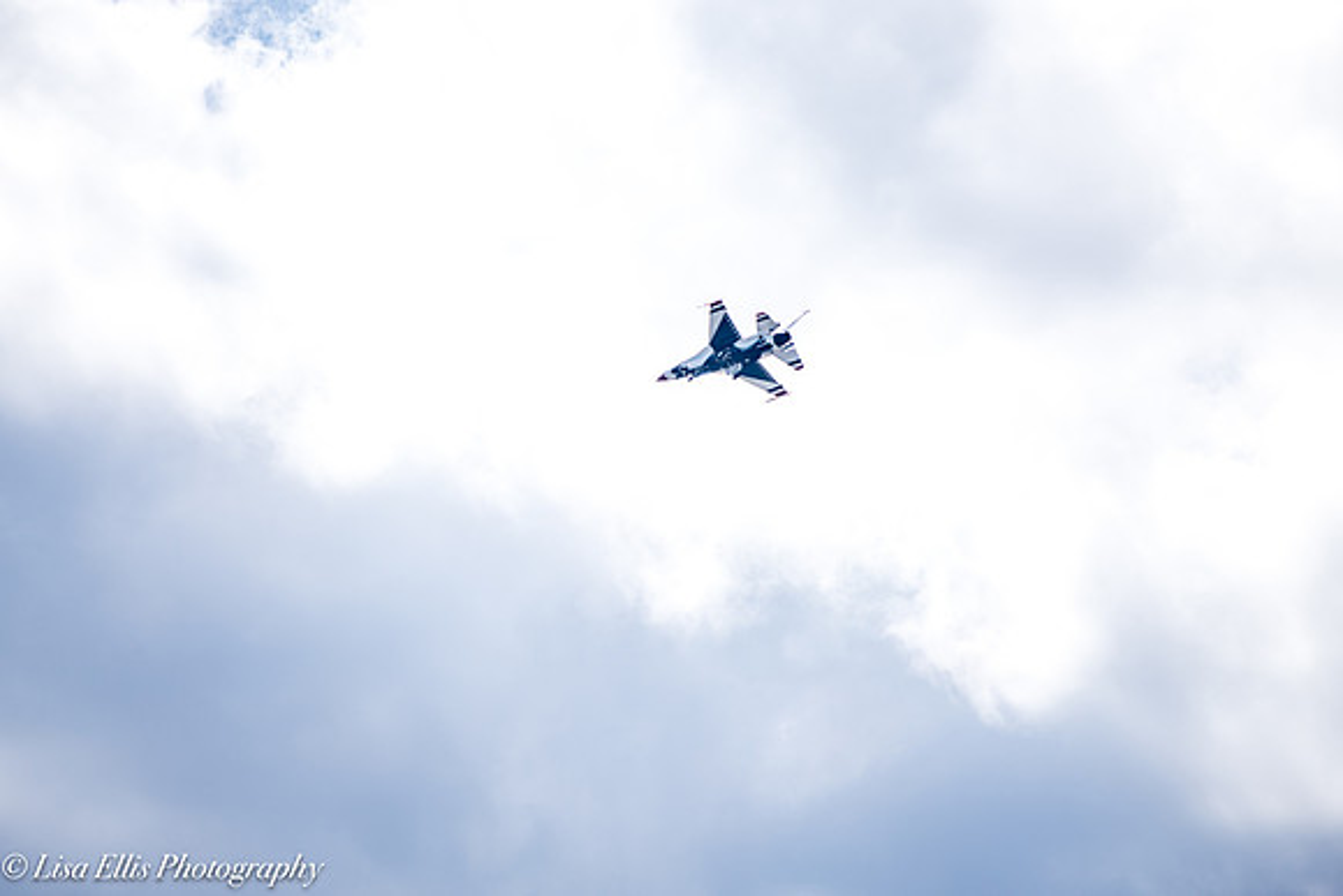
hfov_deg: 8.6
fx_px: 8955
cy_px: 448
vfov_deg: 5.7
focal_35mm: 240
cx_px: 672
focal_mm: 200
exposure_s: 1/1600
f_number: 5
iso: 100
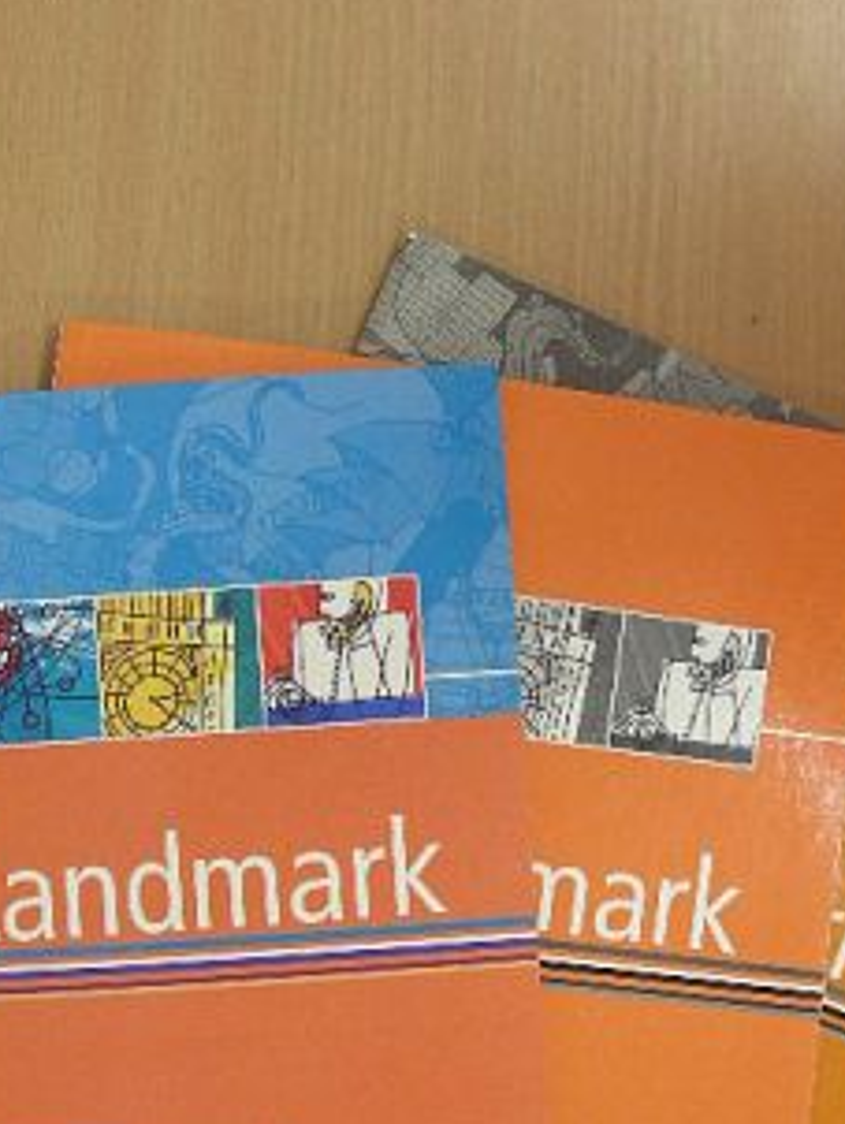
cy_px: 638
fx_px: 1853
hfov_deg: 25.7
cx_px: 342
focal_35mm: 57
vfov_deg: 33.7
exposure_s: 1/18.3
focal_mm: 6.3
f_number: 3.5
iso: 200
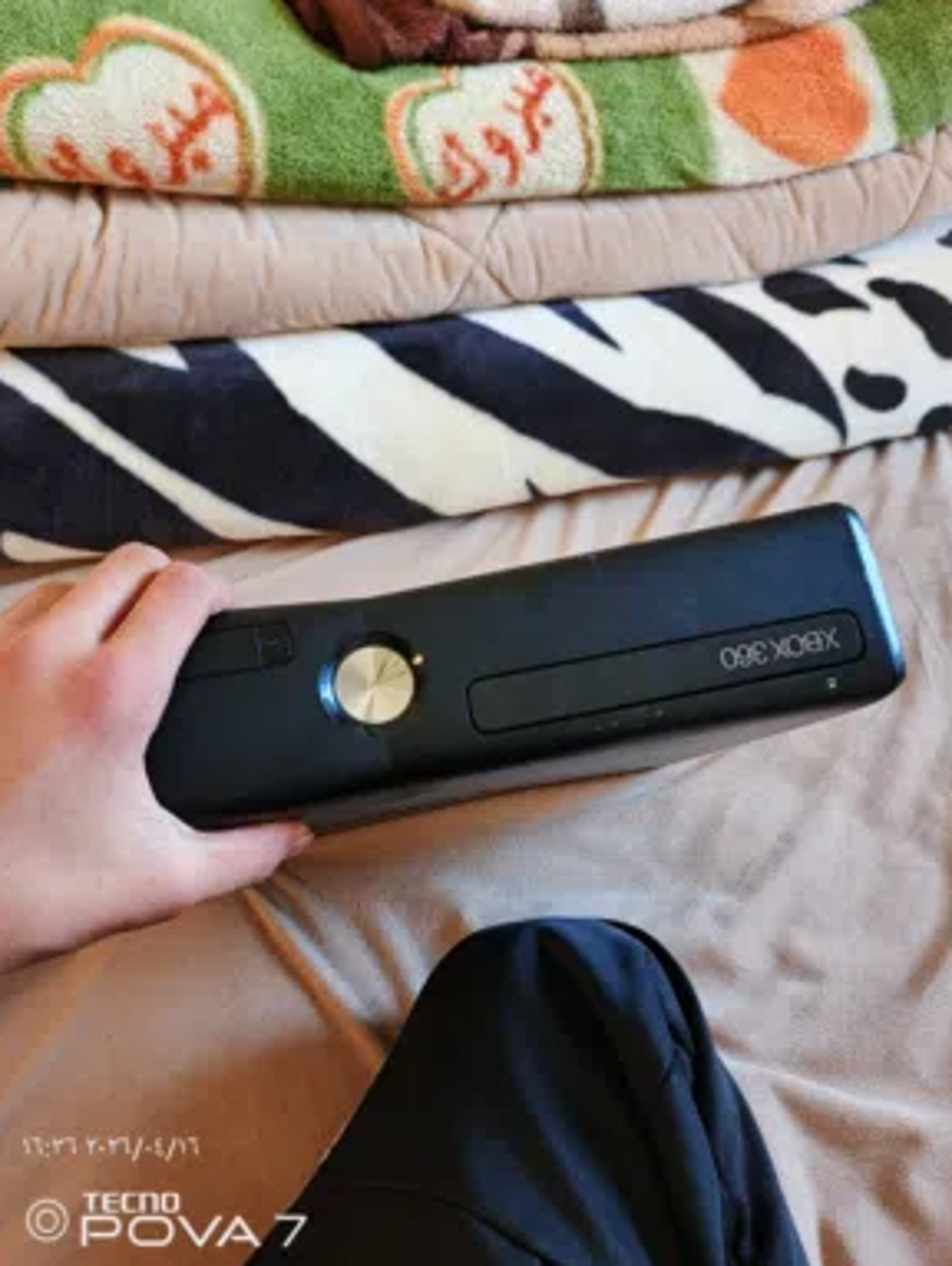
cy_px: 612
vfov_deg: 71.5
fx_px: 879
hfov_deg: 56.9
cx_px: 479
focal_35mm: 24
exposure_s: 1/50
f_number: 1.8
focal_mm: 5.89
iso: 3680
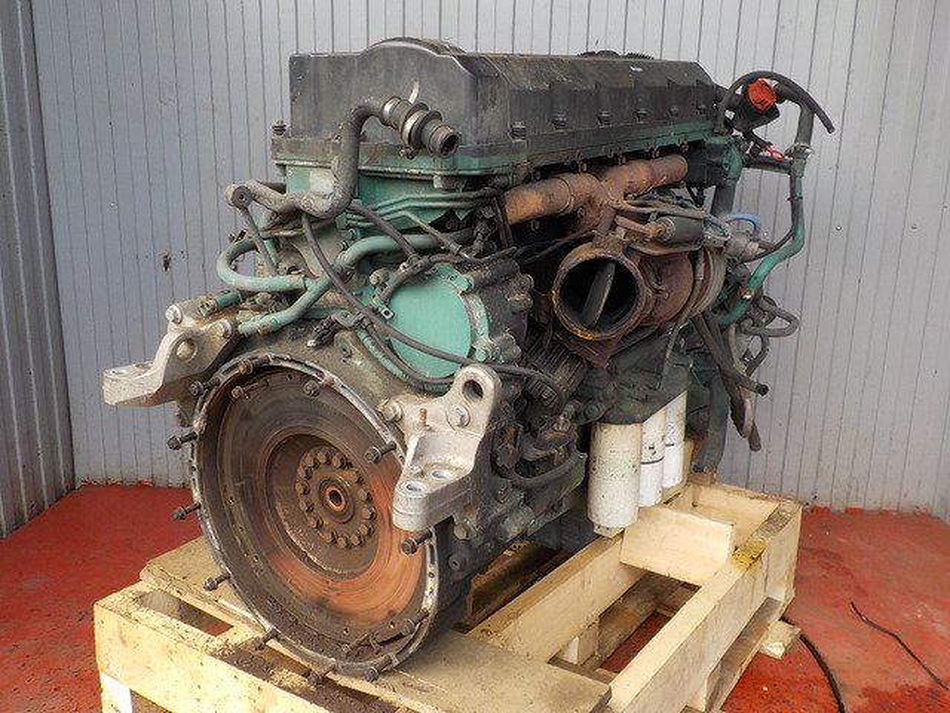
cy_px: 356
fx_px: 823
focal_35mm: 30
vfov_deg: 46.8
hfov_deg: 60.0
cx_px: 475
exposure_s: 1/200
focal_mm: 4.1
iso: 125
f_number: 3.3
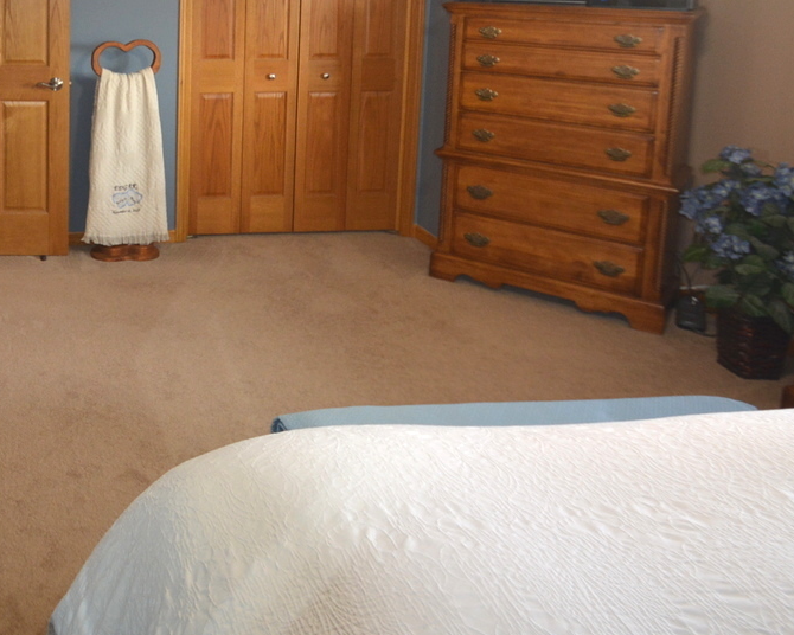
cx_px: 53
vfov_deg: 38.8
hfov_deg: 46.6
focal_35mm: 34
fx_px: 799
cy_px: 13
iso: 400
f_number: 3.5
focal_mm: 10
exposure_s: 1/100
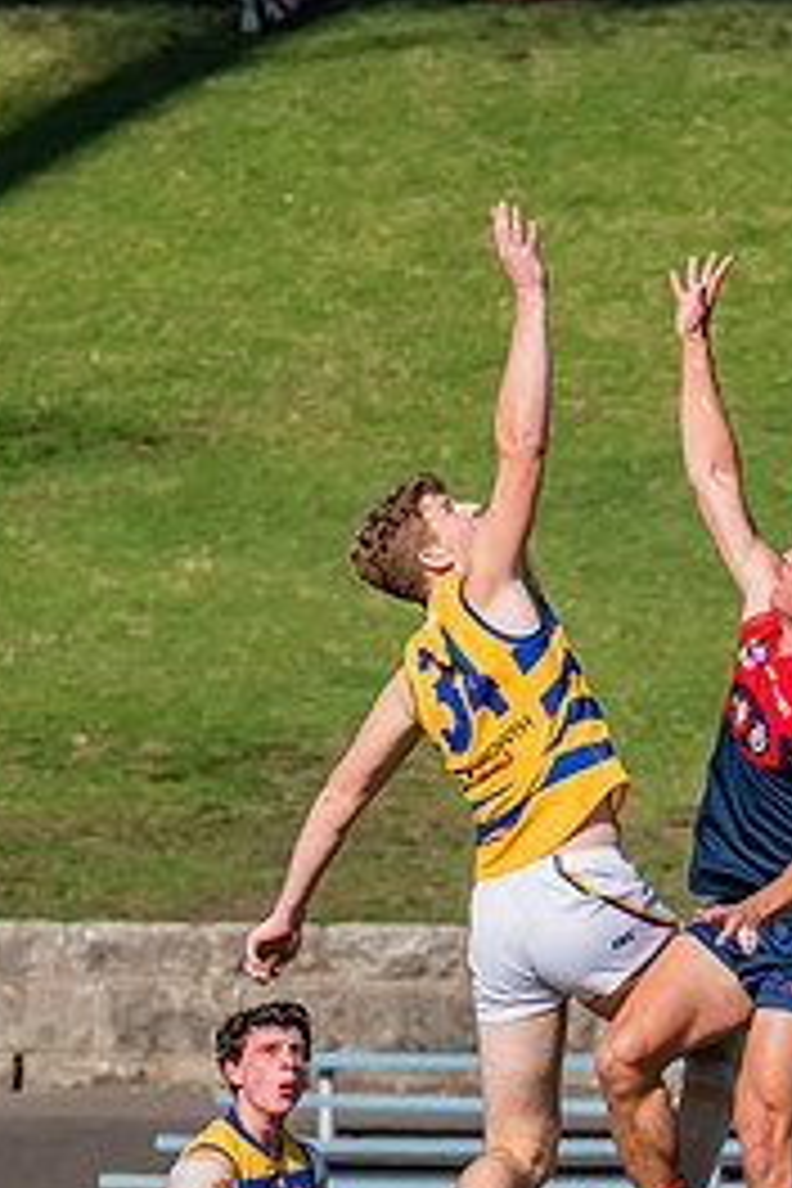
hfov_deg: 1.1
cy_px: 1039
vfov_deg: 1.7
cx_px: 676
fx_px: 41181
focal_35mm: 1248
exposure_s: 1/1600
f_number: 11
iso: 800
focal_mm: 420
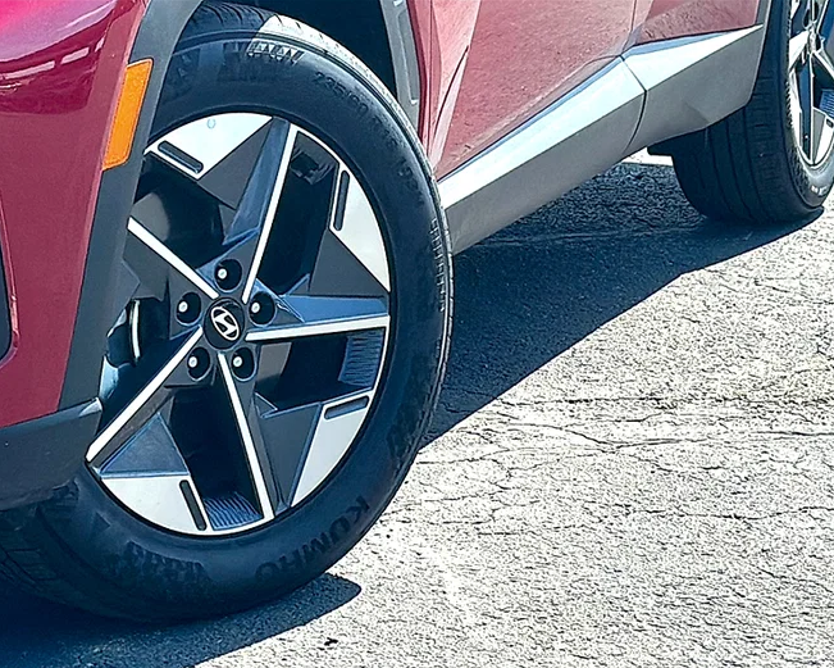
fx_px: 2592
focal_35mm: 105
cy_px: 335
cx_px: 405
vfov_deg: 14.7
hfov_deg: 18.3
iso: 100
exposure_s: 1/2747
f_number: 1.78
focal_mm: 6.86
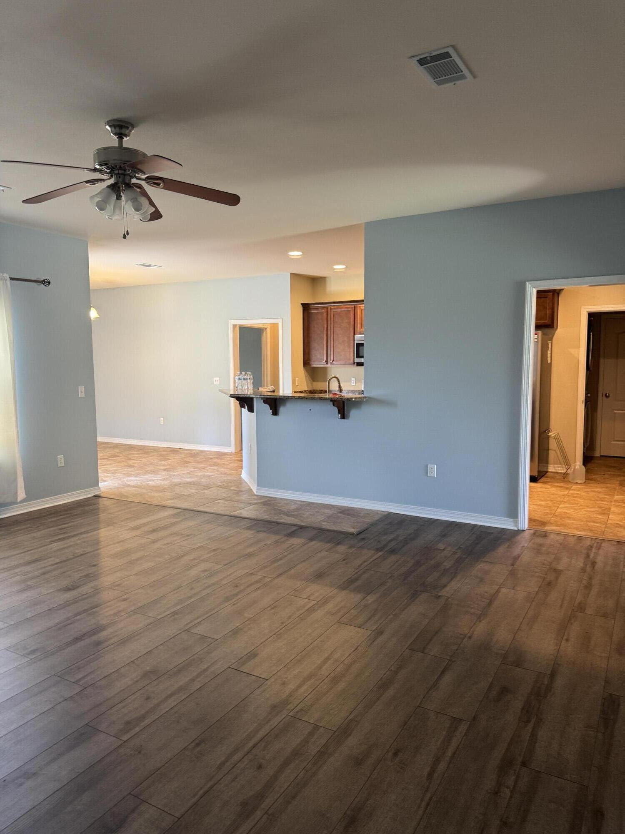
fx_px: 578
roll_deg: +0.1
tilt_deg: -6.6
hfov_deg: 56.8
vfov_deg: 71.6
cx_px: 312
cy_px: 417
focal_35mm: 24
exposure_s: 1/60
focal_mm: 6.76
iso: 160
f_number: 1.78
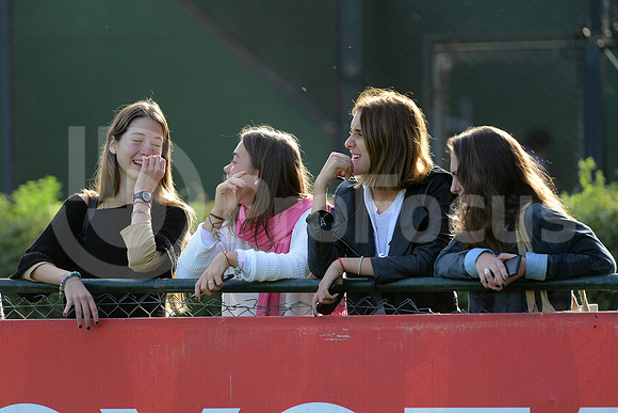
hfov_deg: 7.6
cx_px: 309
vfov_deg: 5.1
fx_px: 4636
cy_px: 206
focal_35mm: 270
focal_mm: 270
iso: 500
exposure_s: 1/400
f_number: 4
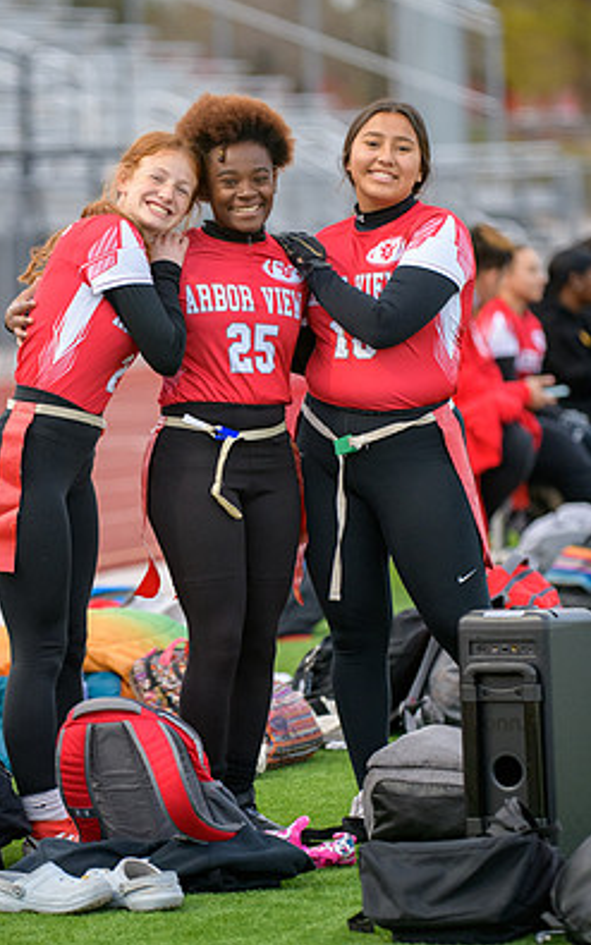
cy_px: 488
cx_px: 242
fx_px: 5384
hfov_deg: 6.3
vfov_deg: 10.0
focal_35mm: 209
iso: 3200
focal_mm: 180
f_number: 2.8
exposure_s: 1/1250
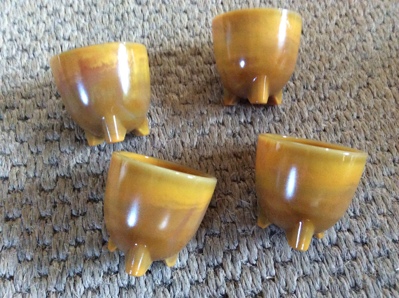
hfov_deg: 56.9
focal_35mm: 32
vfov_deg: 44.1
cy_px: 149
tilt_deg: -65.6
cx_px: 200
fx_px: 368
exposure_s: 1/17
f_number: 2.4
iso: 400
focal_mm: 3.3
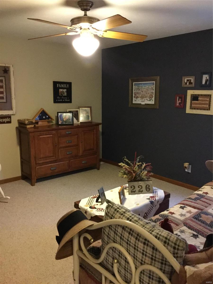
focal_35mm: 31
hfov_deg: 45.4
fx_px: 254
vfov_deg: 58.4
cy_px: 142
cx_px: 106
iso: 320
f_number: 2.4
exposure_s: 1/17
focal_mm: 3.3
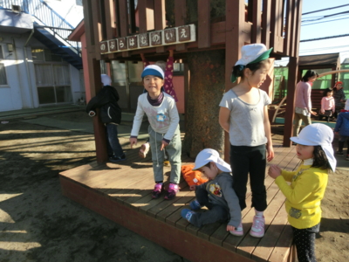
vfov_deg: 56.8
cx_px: 174
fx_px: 242
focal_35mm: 24
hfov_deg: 71.6
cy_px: 131
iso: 80
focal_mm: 4.24
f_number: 3
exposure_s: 1/640
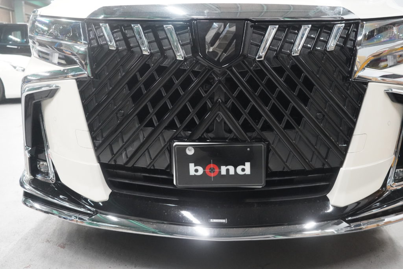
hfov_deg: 57.2
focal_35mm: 33
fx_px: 369
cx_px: 202
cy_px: 134
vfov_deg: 40.0
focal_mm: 33
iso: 12800
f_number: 4.5
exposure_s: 1/80
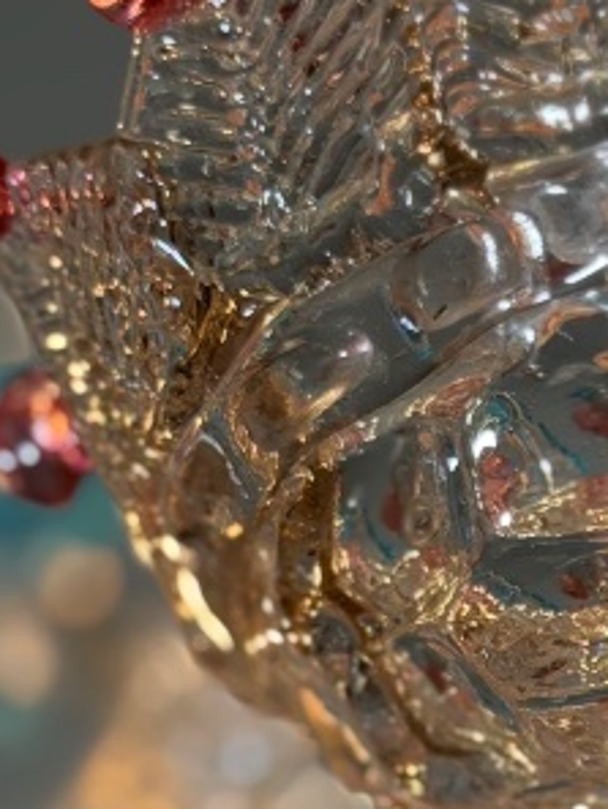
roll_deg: -1.1
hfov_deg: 7.5
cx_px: 984
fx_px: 4540
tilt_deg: +36.8
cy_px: 978
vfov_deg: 10.0
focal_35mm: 194
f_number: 1.78
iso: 100
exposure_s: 1/100
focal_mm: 6.76
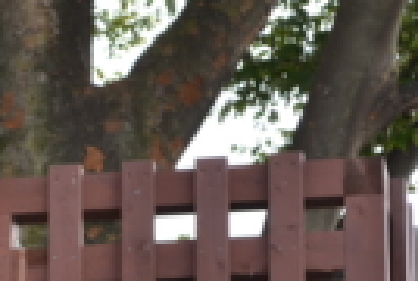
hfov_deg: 8.3
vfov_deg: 5.6
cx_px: -59
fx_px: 2857
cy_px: 357
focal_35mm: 245
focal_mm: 55
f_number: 5.6
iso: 360
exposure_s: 1/125
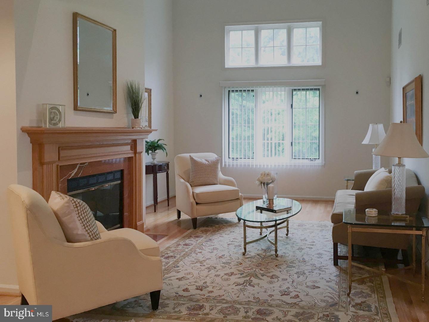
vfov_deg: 48.2
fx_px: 359
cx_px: 214
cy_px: 161
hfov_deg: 61.7
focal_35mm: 29
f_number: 2.2
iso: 50
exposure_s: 1/30
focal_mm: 4.15
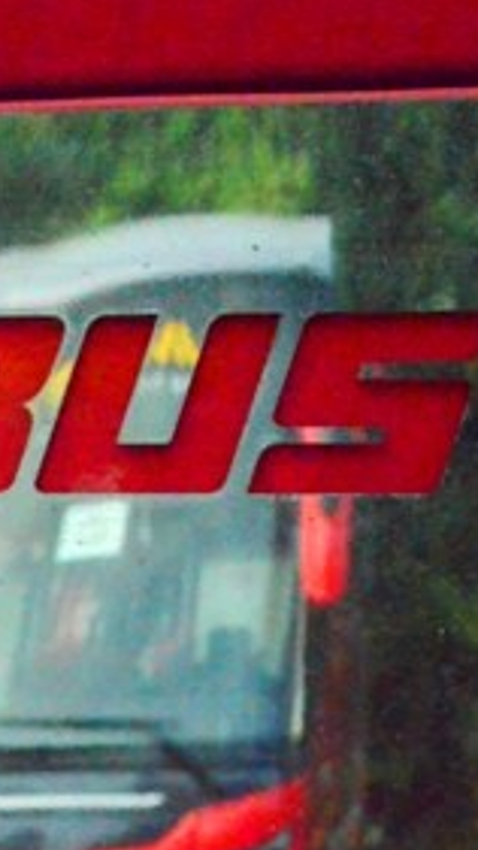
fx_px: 3651
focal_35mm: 162
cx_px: -281
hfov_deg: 7.3
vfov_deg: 13.3
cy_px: 466
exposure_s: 1/3200
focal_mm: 55
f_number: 18
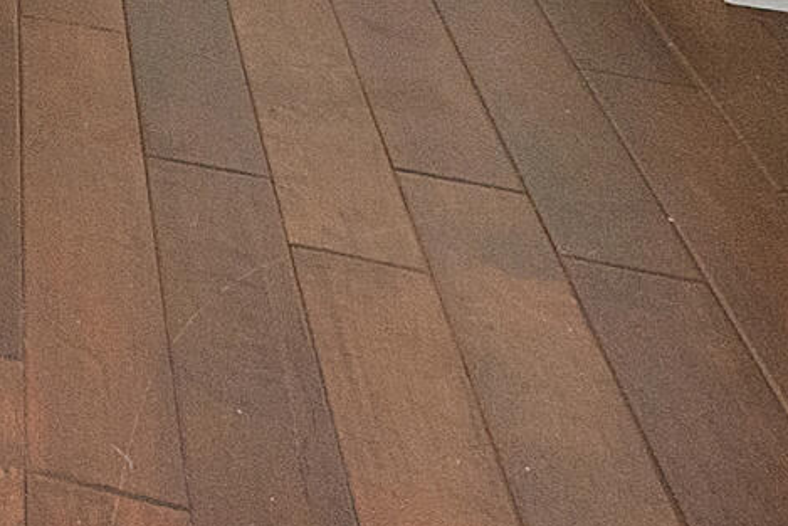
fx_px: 2102
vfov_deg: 11.0
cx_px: -1043
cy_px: -902
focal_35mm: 96
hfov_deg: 14.7
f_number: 8
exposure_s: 1/100
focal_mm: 10
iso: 800
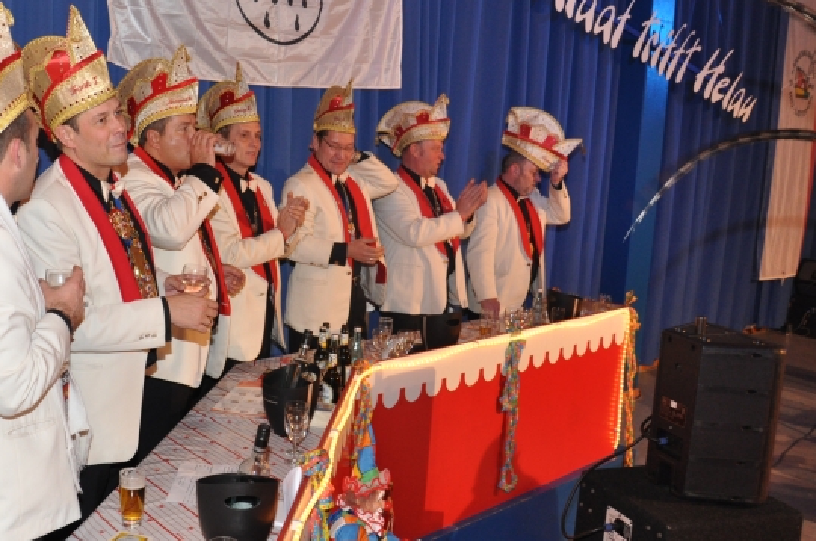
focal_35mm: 40
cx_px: 236
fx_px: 905
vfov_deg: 33.3
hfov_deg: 47.3
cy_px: 262
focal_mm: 18
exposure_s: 1/60
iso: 800
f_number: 5.6
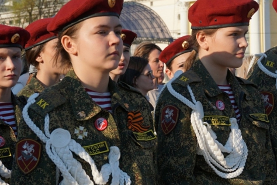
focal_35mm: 76
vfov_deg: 17.9
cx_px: 151
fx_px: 585
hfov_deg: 26.6
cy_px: 98
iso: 100
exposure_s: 1/640
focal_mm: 32
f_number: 4.5
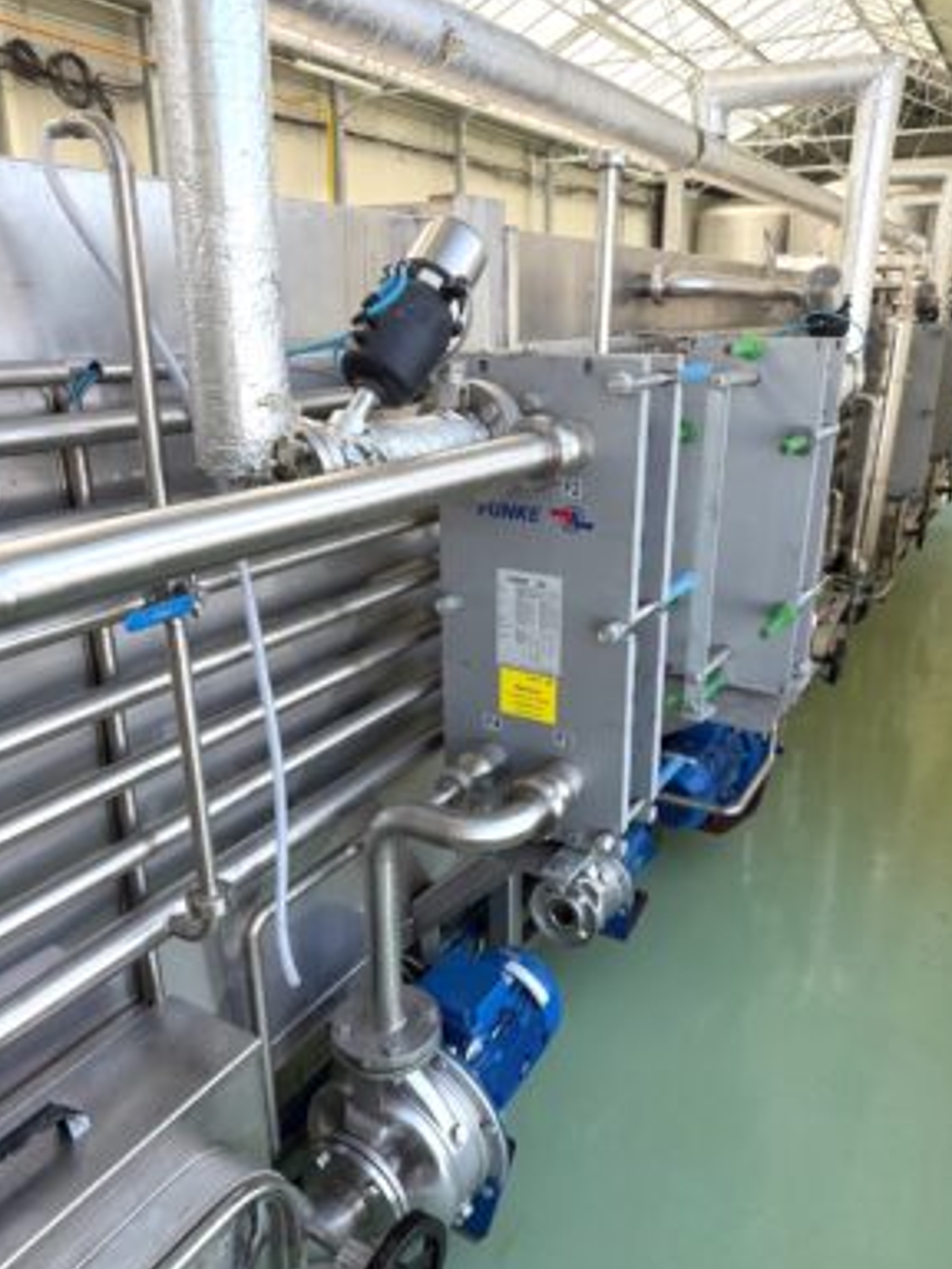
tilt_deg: -17.6
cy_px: 621
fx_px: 917
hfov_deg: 54.9
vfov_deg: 69.4
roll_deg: -0.2
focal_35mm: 25
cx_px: 486
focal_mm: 6.76
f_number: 1.78
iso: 100
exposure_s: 1/702
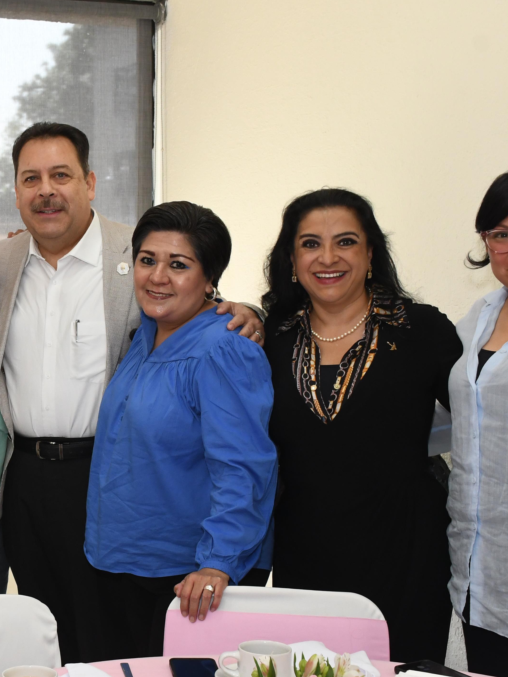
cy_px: 386
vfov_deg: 28.5
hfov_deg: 20.9
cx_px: 9
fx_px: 1330
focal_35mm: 68
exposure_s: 1/100
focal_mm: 24
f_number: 9
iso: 1250
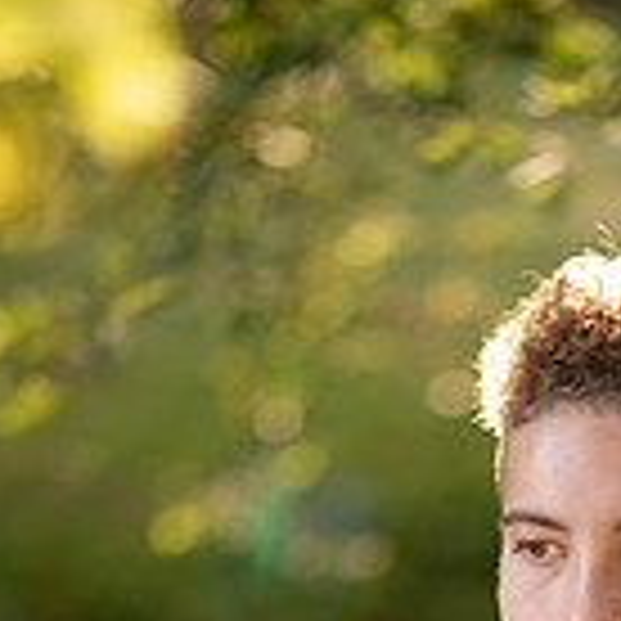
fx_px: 4790
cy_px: 922
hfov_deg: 7.4
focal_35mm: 236
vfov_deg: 7.3
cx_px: 585
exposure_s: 1/250
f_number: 1.8
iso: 125
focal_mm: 85
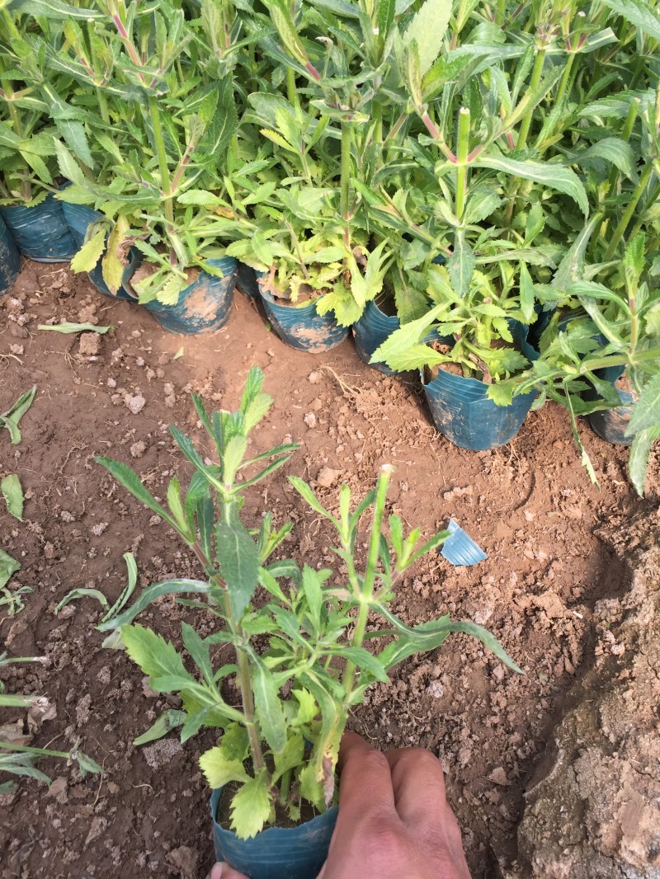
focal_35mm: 29
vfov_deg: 61.6
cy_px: 440
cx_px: 330
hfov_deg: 48.2
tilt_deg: -59.3
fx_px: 737
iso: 32
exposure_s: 1/507
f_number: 2.2
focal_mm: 4.15
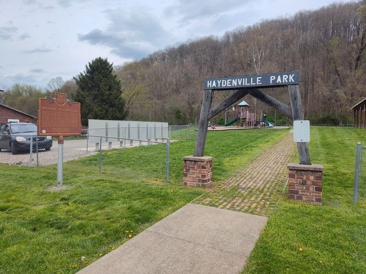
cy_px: 137
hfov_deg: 73.9
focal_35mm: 23
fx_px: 243
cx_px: 183
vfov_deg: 58.9
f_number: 1.8
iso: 100
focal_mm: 5.56
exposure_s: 1/1600
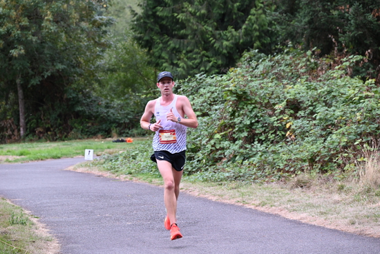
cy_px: 127
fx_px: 1267
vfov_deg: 11.4
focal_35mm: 120
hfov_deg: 17.1
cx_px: 190
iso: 1250
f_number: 6.3
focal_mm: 120
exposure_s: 1/125
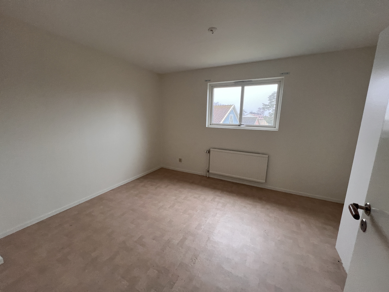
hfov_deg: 106.2
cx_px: 194
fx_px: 146
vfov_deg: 89.9
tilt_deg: -12.3
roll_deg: -0.7
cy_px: 146
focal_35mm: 13
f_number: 1.8
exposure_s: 1/50
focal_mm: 1.57
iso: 160
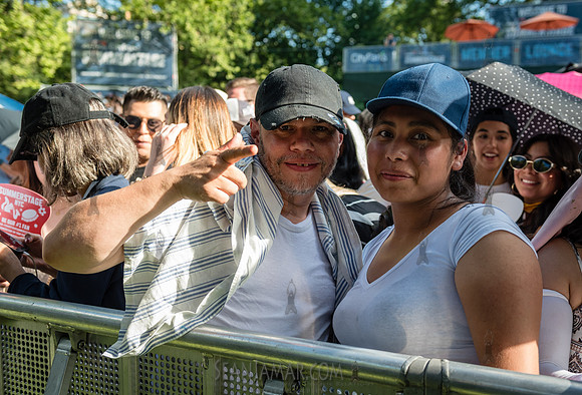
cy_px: 204
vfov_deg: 33.6
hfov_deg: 47.9
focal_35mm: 40
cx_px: 325
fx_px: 654
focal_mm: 36
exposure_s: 1/1000
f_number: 3.5
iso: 500
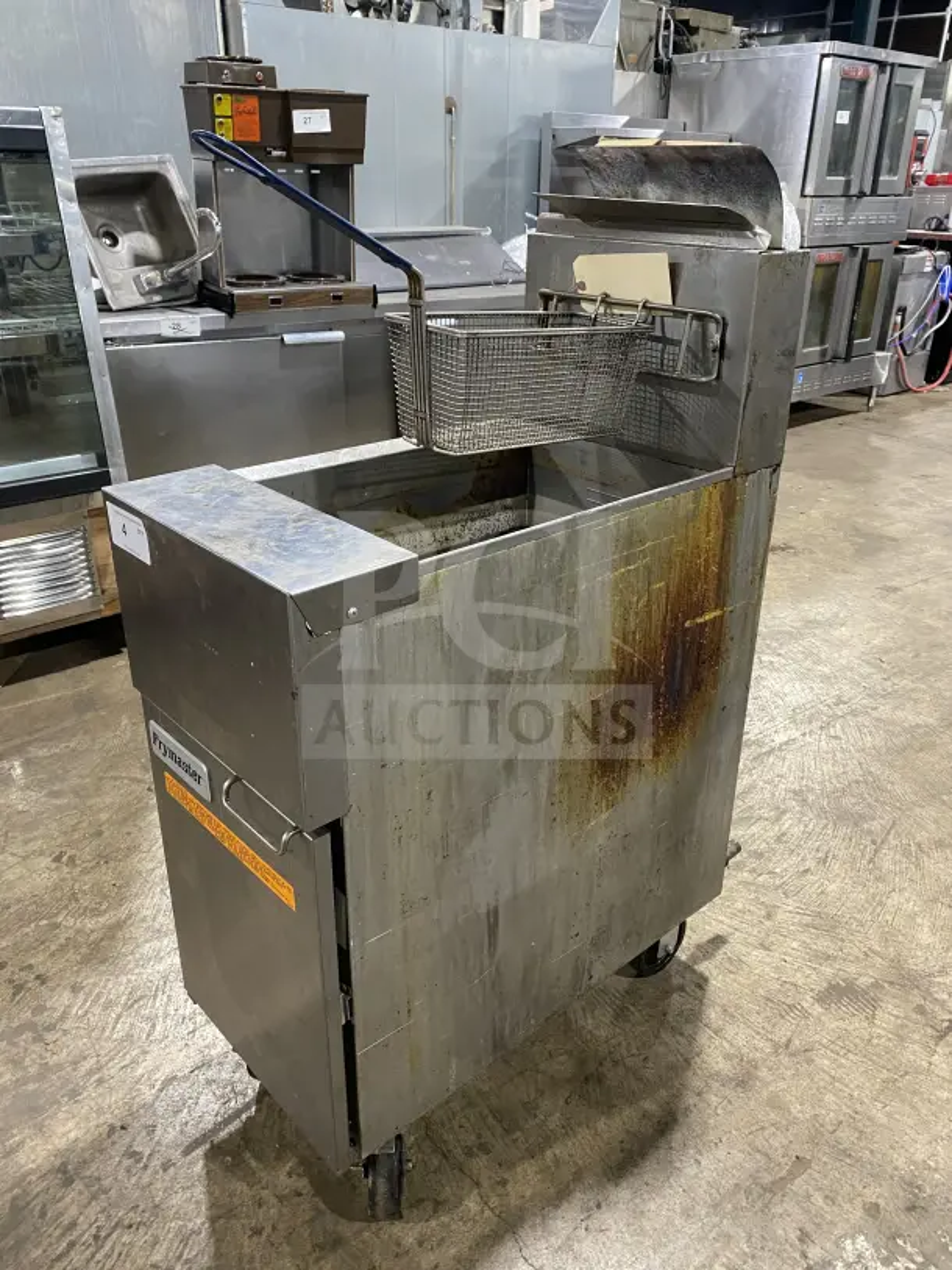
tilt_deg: -24.3
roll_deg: -0.5
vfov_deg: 67.3
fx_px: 953
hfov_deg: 53.1
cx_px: 476
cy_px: 635
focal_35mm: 26
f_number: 1.8
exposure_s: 1/60
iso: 320
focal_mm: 4.25
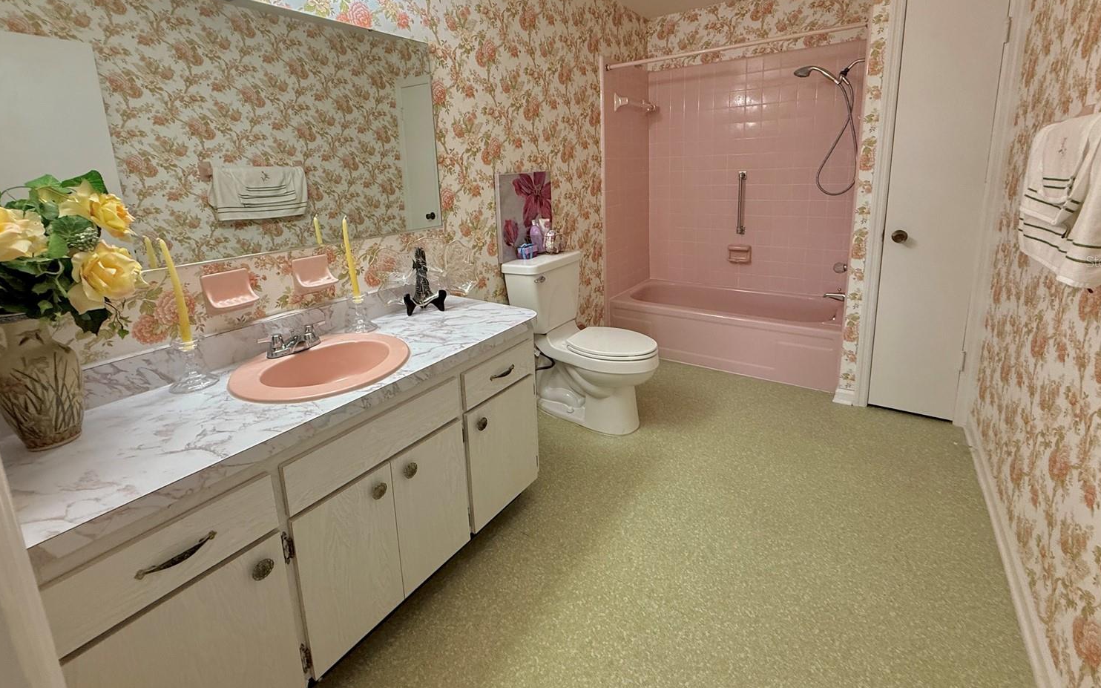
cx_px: 562
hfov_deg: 97.8
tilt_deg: -10.2
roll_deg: +0.7
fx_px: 480
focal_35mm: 16
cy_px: 261
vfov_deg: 70.2
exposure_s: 1/74
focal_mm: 2.22
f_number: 2.2
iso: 320
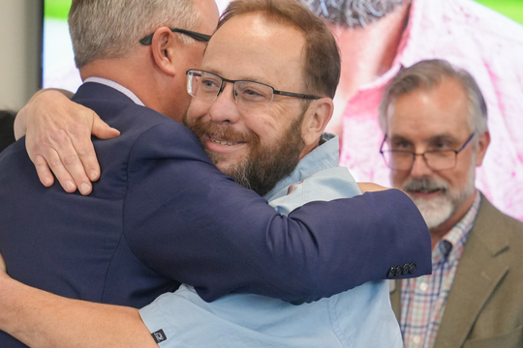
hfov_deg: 10.3
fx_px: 2891
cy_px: 270
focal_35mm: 199
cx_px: 230
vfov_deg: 6.9
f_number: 4.5
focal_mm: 105
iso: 2500
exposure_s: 1/160
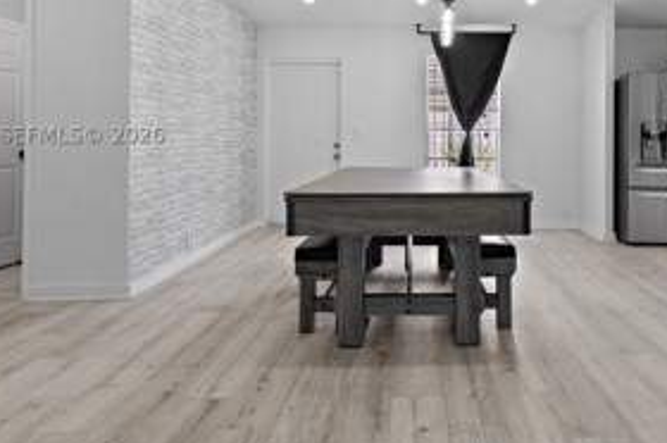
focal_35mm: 24
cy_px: 132
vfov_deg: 51.6
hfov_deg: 72.2
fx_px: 444
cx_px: 429
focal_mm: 14
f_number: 8
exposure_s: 1/6
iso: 100
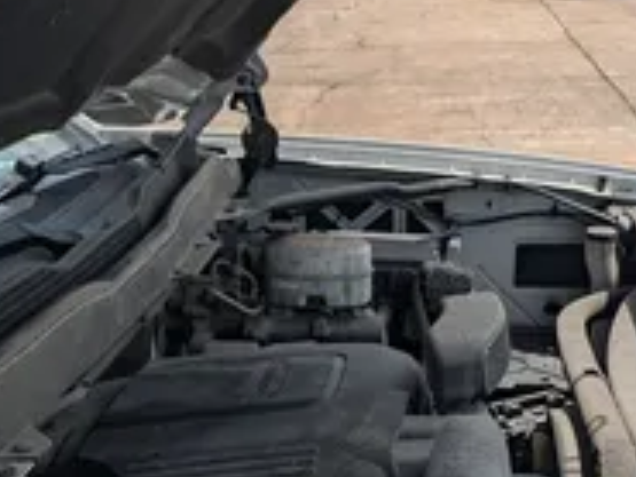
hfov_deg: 36.6
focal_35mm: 52
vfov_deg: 26.7
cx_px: 402
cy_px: 462
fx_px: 956
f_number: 1.68
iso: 21
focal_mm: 6.9
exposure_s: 1/1610
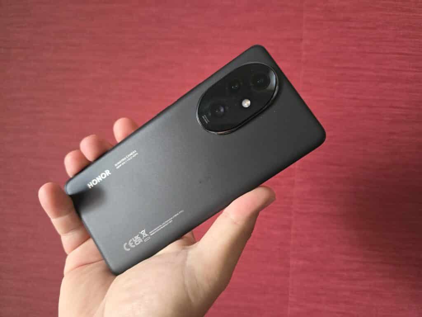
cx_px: 211
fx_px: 280
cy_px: 158
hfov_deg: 73.9
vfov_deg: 58.9
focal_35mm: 23
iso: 2000
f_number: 1.7
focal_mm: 6.3
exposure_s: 1/100
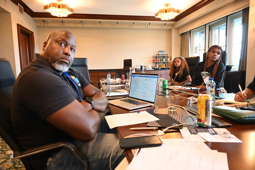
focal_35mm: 24
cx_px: 128
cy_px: 85
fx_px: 170
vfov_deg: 53.1
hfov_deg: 73.8
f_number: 4
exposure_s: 1/80
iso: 3200
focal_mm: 24
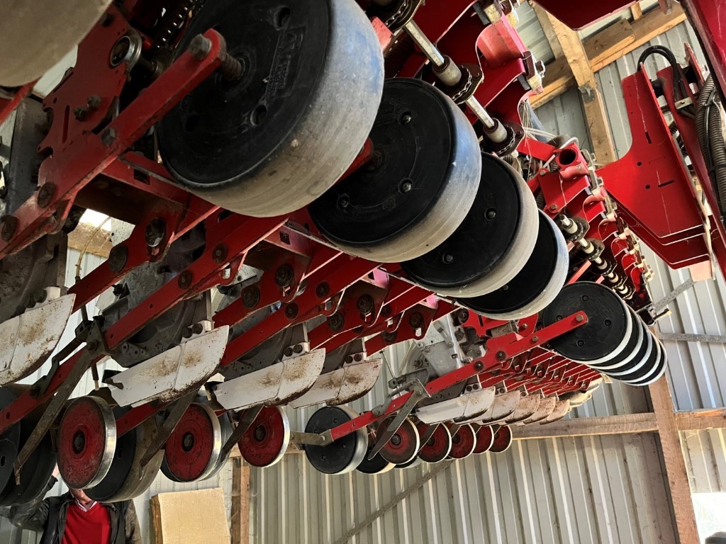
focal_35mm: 26
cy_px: 272
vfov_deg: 53.1
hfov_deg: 67.3
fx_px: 545
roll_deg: +5.0
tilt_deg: +19.6
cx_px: 363
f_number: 1.6
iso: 640
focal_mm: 5.1
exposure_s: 1/30
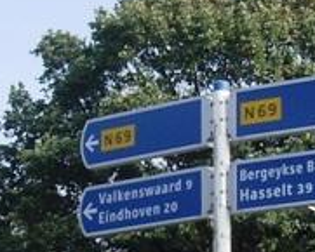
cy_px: 363
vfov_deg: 11.4
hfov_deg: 14.6
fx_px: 1222
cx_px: 251
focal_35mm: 131
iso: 64
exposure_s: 1/640
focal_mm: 7.9
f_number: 2.8
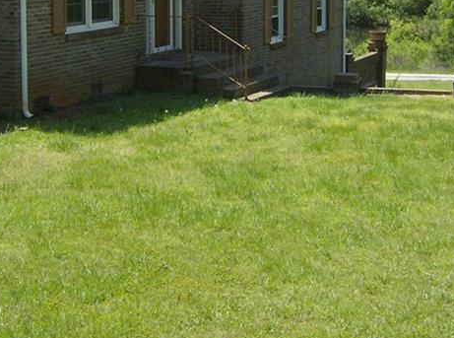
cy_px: 19
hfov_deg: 24.5
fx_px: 1046
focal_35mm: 80
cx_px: 207
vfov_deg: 18.0
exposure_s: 1/486
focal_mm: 6
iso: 100
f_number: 4.7
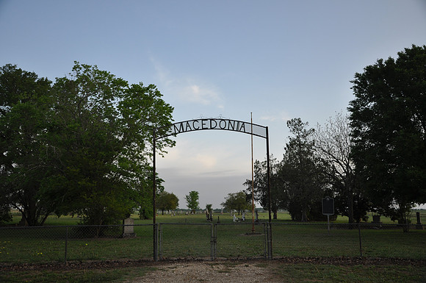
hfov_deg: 59.6
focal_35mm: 32
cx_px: 213
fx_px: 372
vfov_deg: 41.6
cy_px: 142
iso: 200
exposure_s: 1/200
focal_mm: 21
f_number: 4
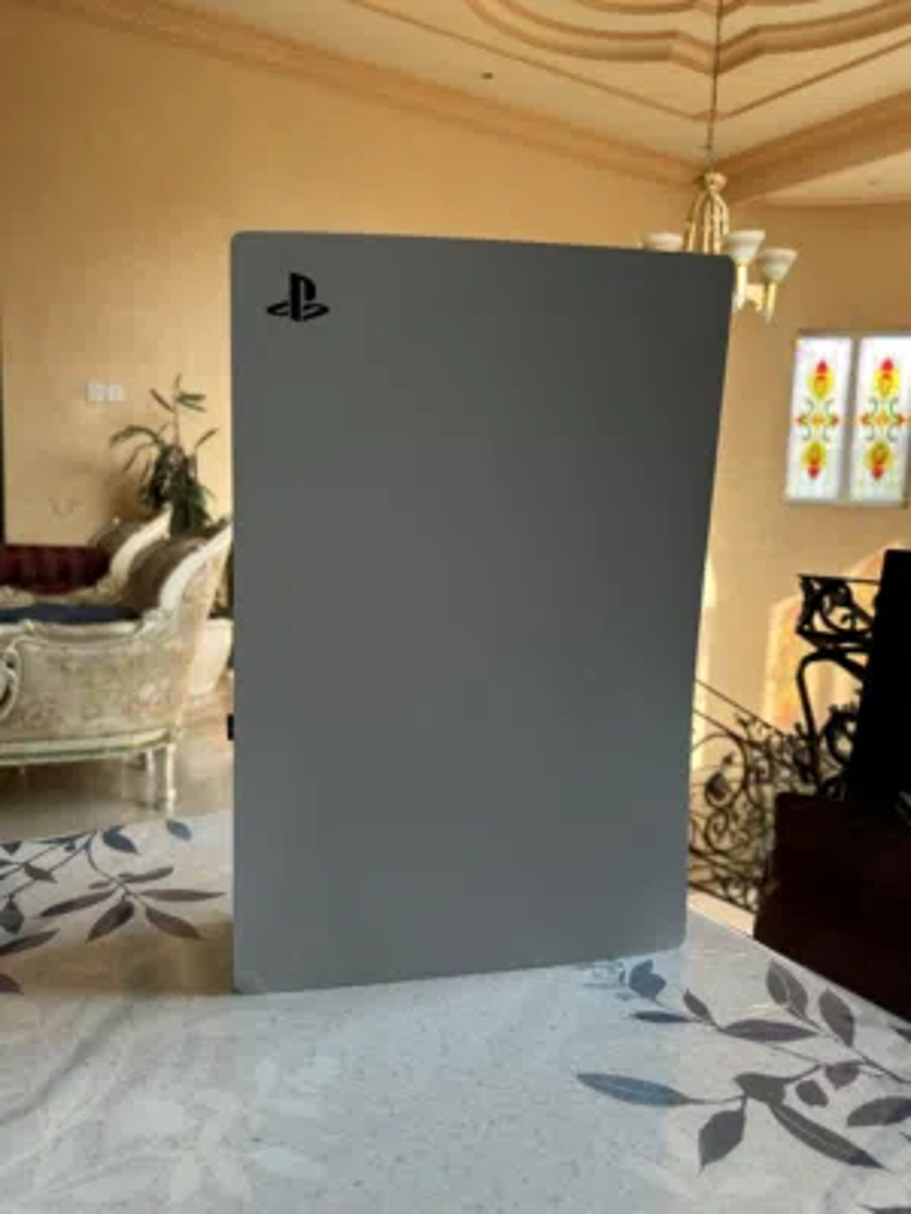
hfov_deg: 53.1
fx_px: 912
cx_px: 456
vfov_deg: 67.3
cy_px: 607
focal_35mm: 26
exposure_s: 1/121
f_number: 1.5
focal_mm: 5.7
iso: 40
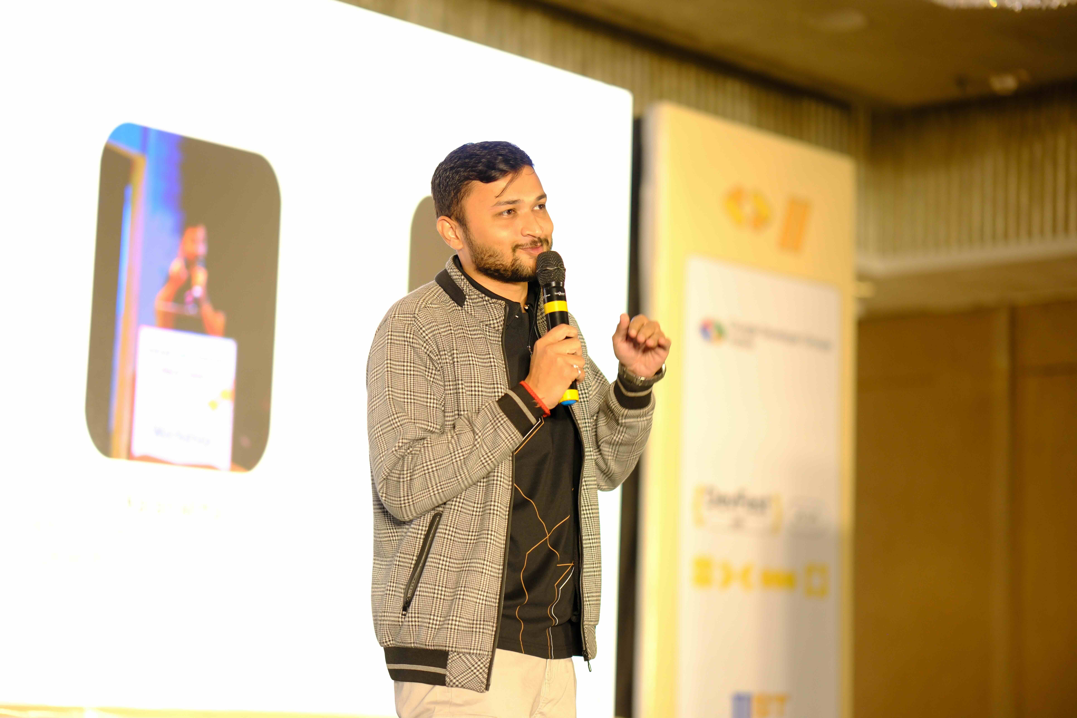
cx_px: 538
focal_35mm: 84
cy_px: 359
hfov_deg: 24.2
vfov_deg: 16.3
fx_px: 2513
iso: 400
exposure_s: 1/250
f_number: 1.2
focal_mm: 56
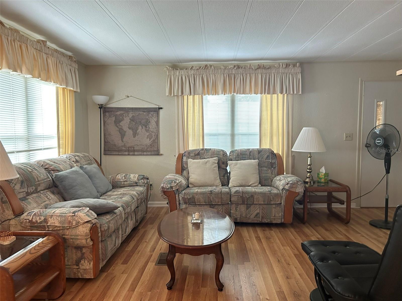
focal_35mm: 26
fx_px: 302
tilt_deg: -6.2
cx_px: 201
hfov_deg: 67.3
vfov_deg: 53.1
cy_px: 150
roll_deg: +1.1
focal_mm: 5.7
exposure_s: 1/40
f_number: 1.5
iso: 500
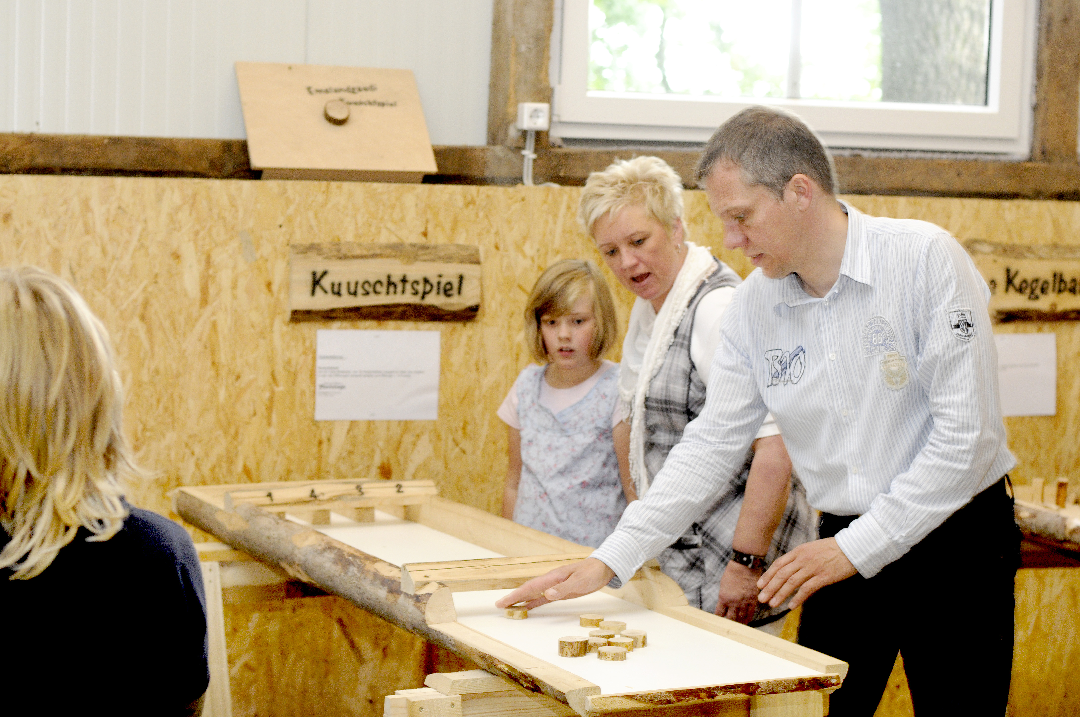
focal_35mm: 75
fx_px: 2247
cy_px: 358
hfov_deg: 27.0
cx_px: 540
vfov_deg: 18.1
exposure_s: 1/80
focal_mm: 50
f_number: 3.2
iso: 800
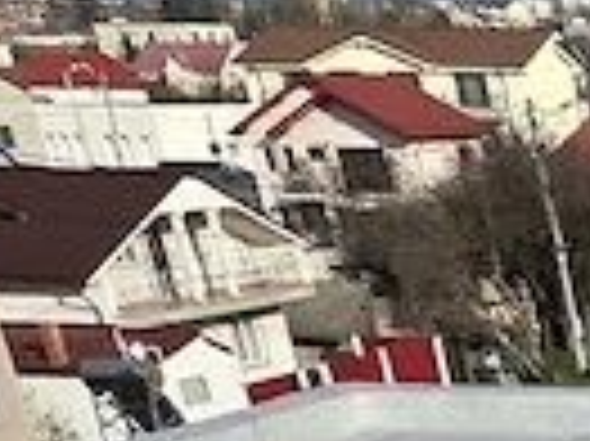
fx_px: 1686
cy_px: 1206
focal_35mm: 99
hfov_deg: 14.5
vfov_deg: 11.2
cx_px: 1338
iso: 40
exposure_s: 1/2565
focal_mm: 2.2
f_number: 1.9
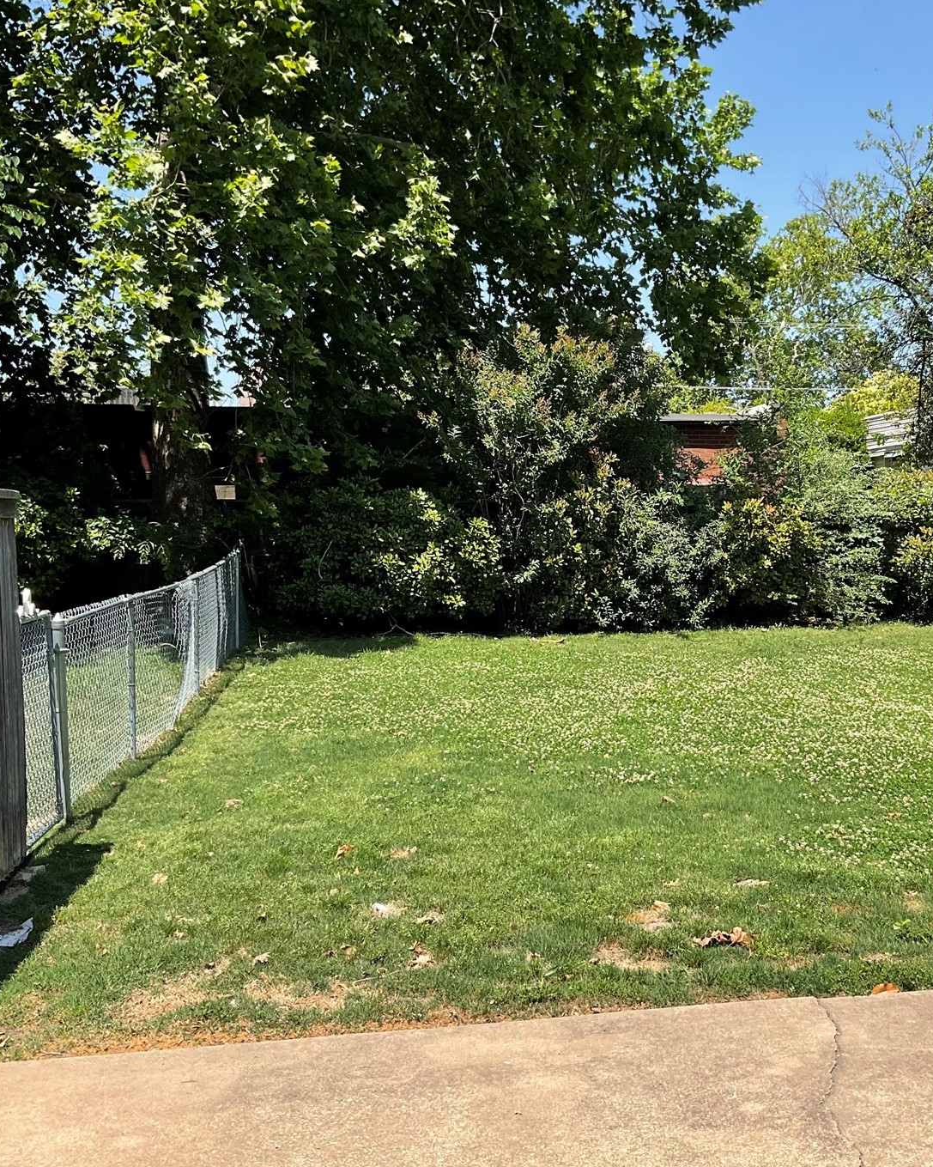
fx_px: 1381
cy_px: 590
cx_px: 653
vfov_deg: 45.8
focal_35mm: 40
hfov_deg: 36.8
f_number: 1.8
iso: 16
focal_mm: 3
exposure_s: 1/1168
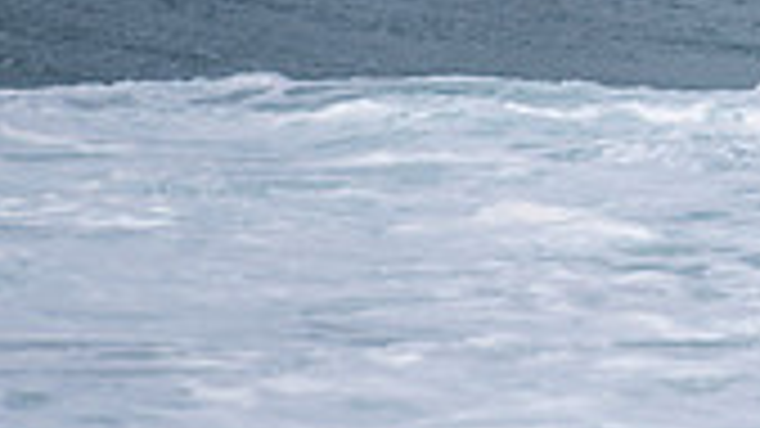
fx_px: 39069
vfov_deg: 0.6
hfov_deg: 1.1
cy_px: -223
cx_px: 863
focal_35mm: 1939
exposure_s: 1/1000
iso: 90
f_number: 5.6
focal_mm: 500
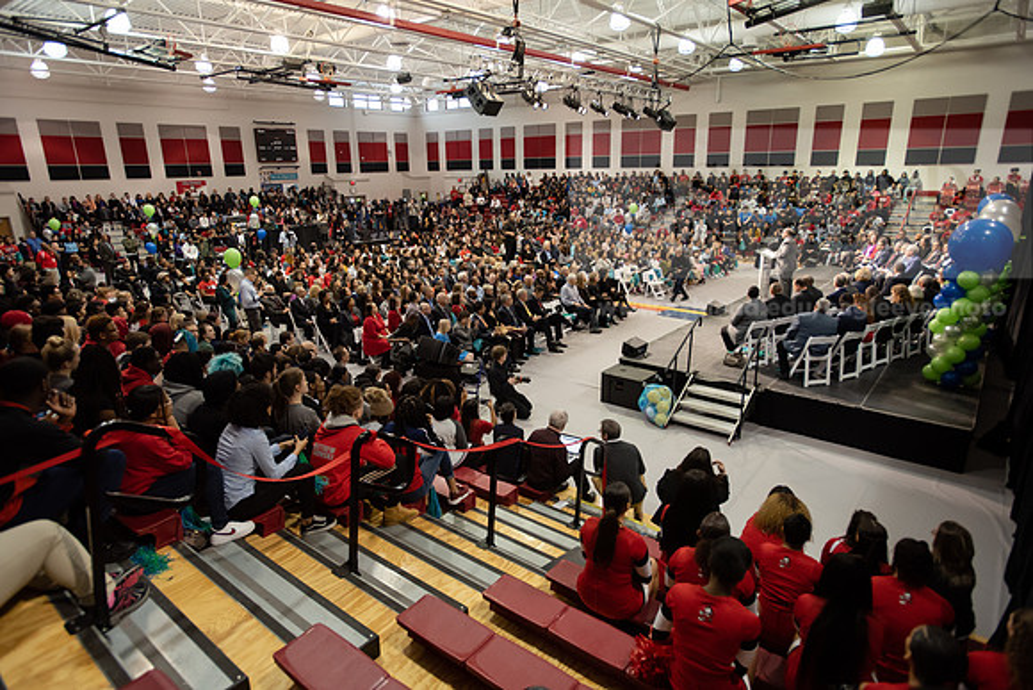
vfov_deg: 62.0
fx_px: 574
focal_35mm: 20
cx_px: 516
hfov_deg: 84.0
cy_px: 345
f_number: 3.5
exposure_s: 1/200
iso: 2000
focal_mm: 20
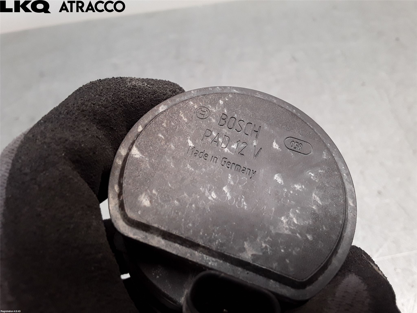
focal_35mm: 28
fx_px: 337
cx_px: 208
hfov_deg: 63.4
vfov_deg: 49.7
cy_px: 156
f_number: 1.9
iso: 100
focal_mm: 2.91
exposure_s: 1/100
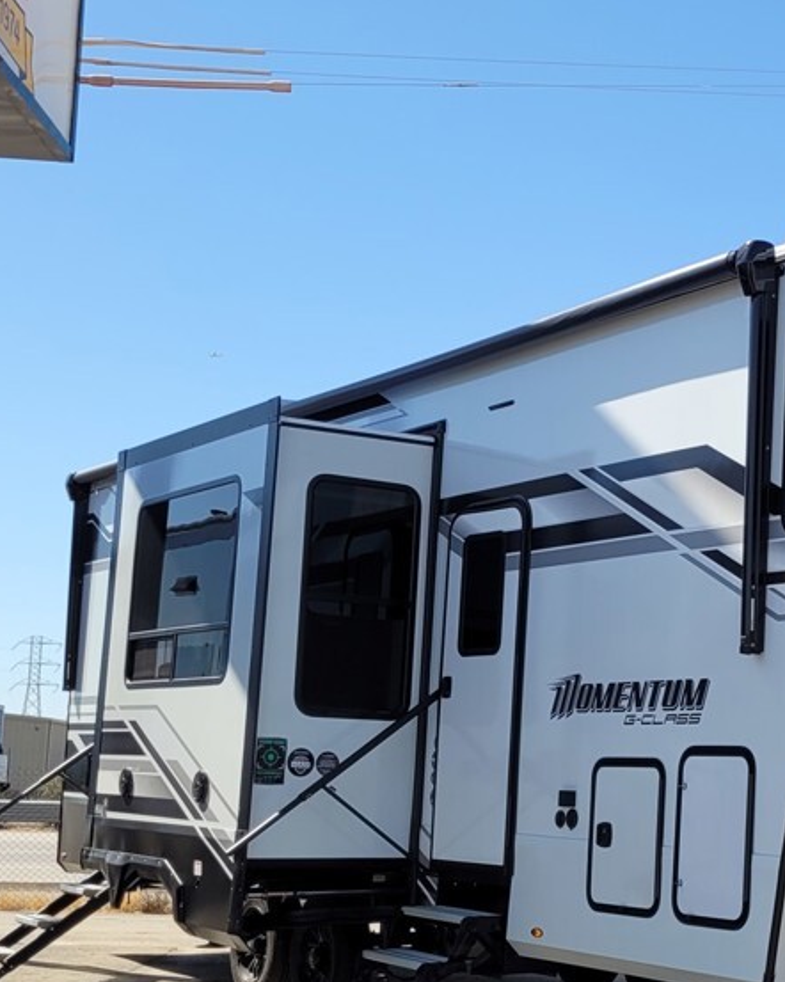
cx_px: 803
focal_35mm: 47
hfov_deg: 29.7
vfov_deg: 39.1
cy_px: 648
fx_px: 1366
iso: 40
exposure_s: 1/1742
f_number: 1.8
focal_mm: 5.4
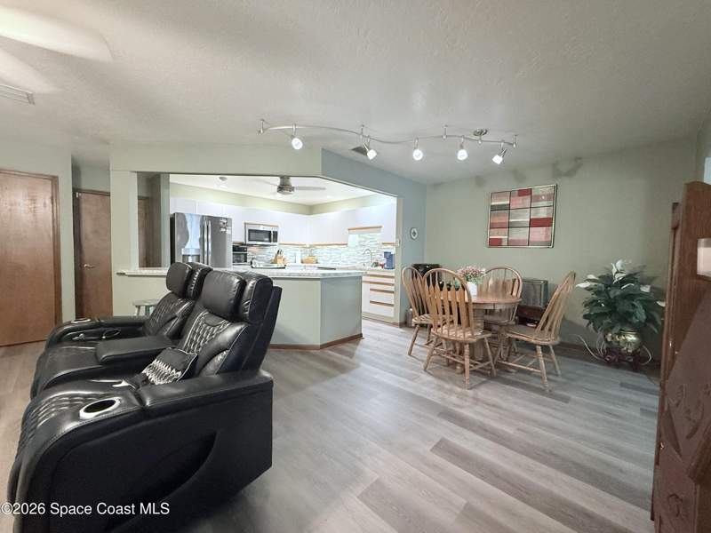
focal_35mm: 14
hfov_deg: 102.1
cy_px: 266
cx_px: 356
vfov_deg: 85.7
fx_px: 288
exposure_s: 1/60
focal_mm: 2.22
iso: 400
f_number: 2.2
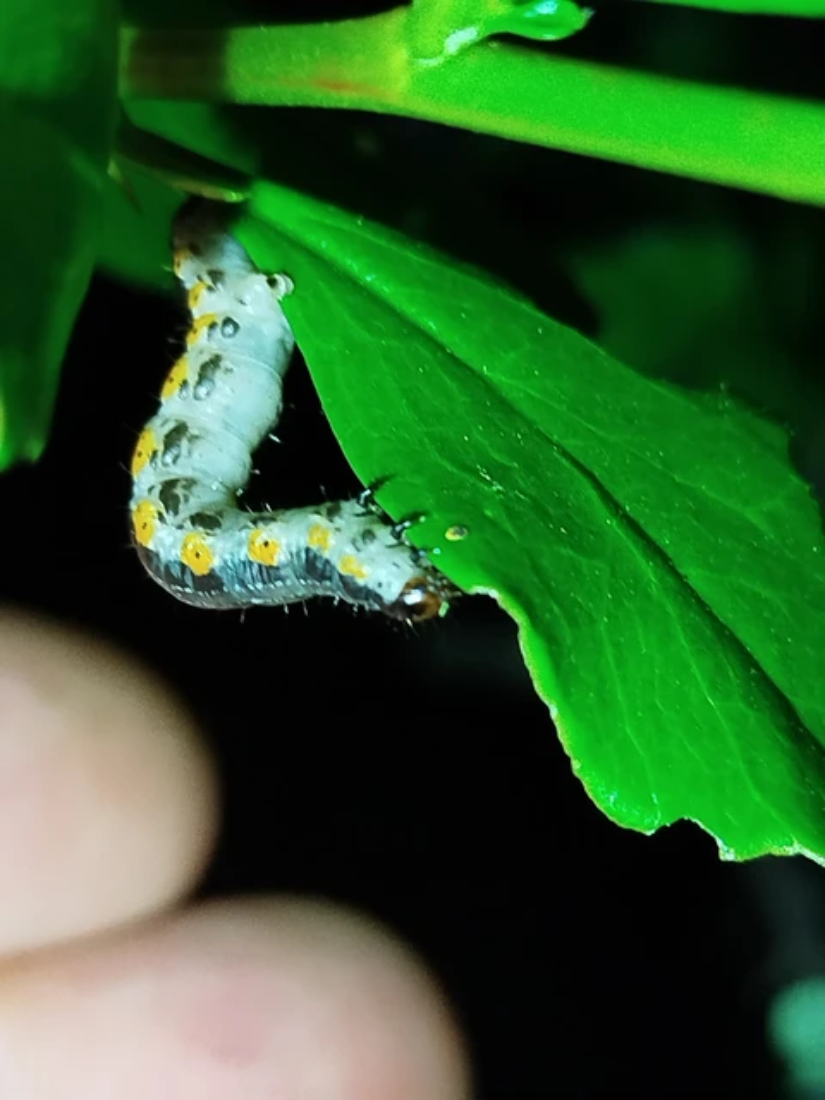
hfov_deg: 22.6
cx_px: 412
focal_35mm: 65
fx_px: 2066
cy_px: 550
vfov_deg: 29.8
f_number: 1.7
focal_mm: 5.31
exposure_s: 1/33
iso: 200
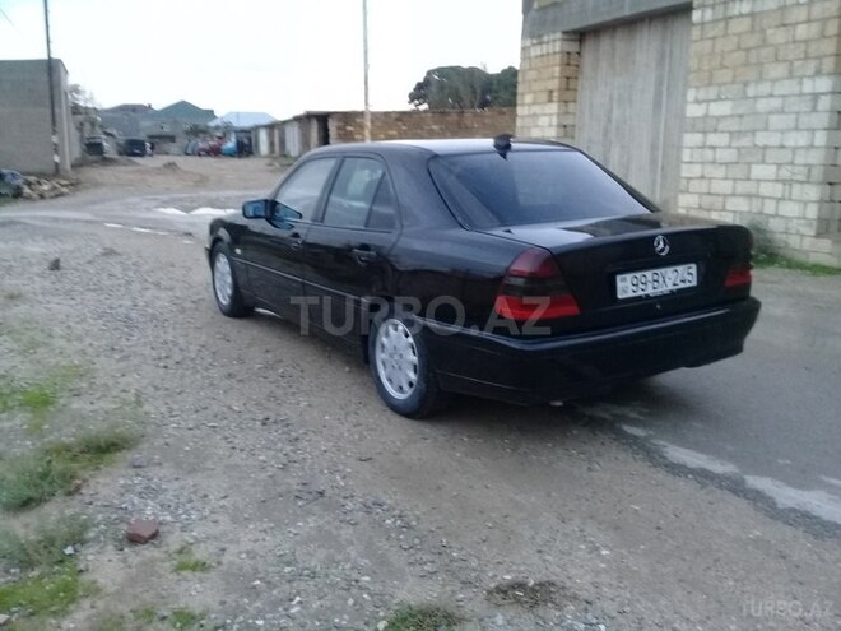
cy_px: 316
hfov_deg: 58.4
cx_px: 420
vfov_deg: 45.4
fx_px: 753
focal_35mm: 31
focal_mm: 3.3
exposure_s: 1/33
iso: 160
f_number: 2.2
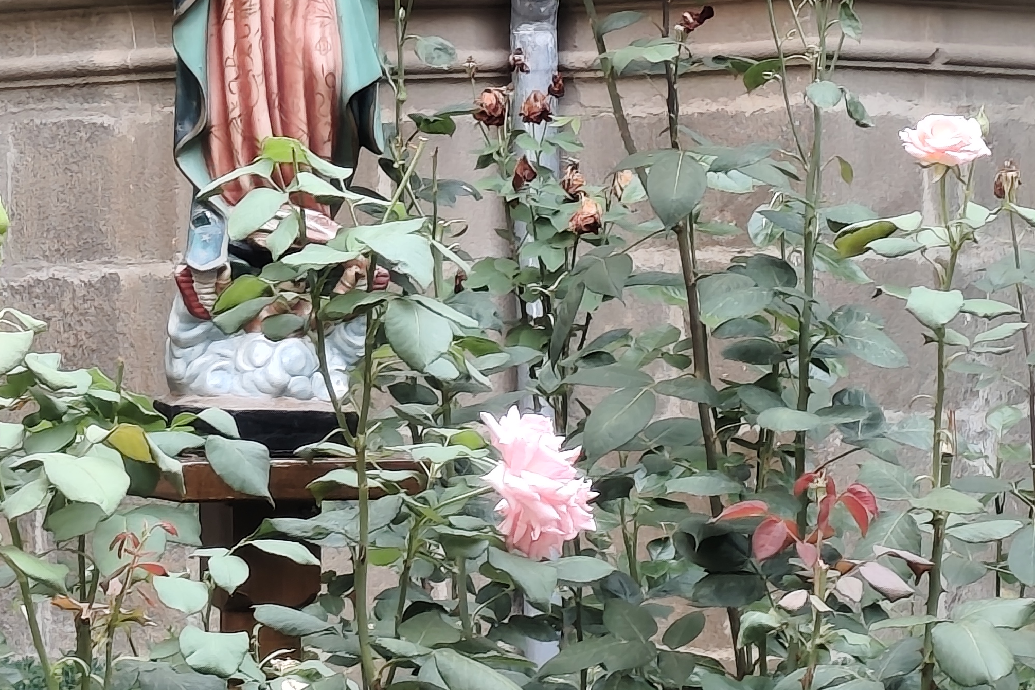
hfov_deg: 10.6
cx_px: 138
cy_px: 206
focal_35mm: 194
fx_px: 5578
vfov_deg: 7.1
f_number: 1.65
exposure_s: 1/100
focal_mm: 6.19
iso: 160
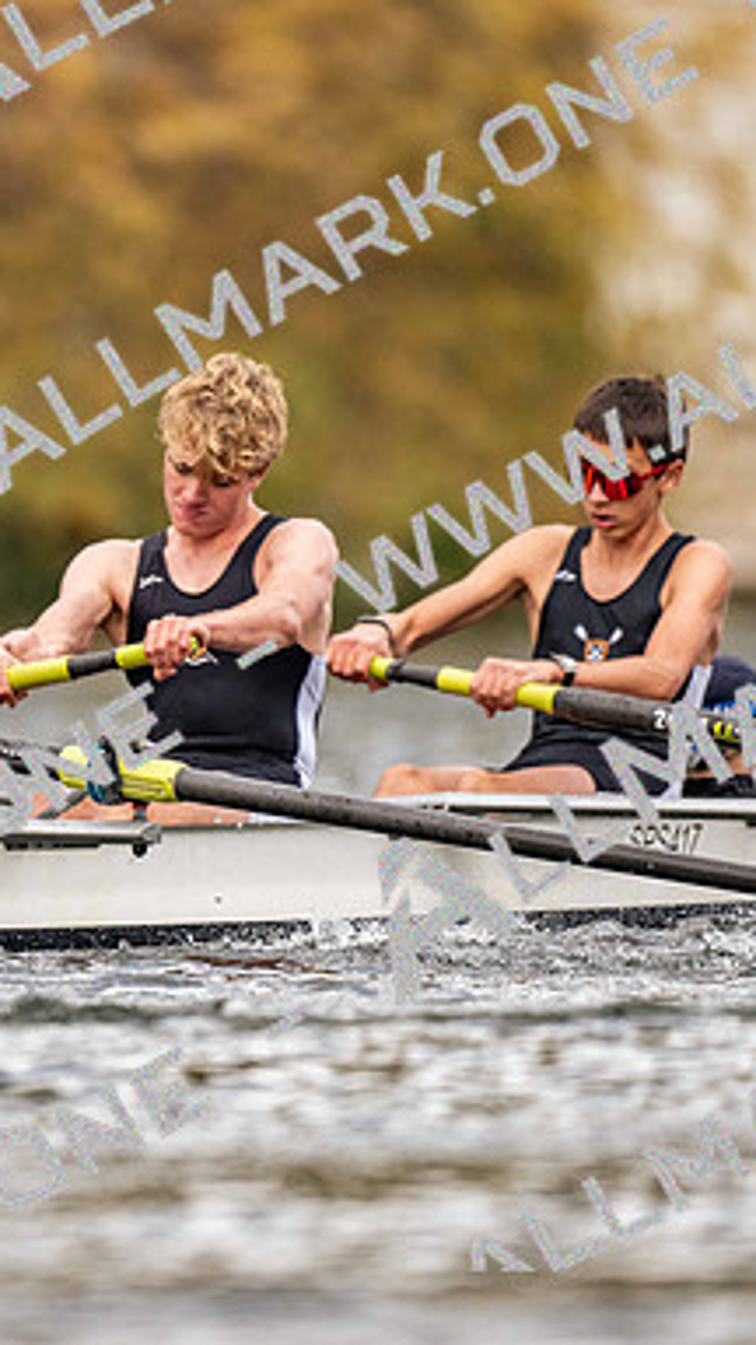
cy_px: 672
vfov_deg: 2.3
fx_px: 33856
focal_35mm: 950
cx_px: 77
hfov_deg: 1.3
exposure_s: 1/2500
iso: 1000
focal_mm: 600
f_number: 4
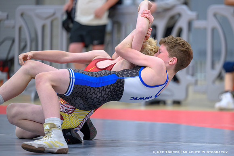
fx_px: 1275
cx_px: 143
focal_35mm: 196
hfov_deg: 10.5
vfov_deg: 7.0
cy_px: 82
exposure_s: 1/640
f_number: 2.8
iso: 1600
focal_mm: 160
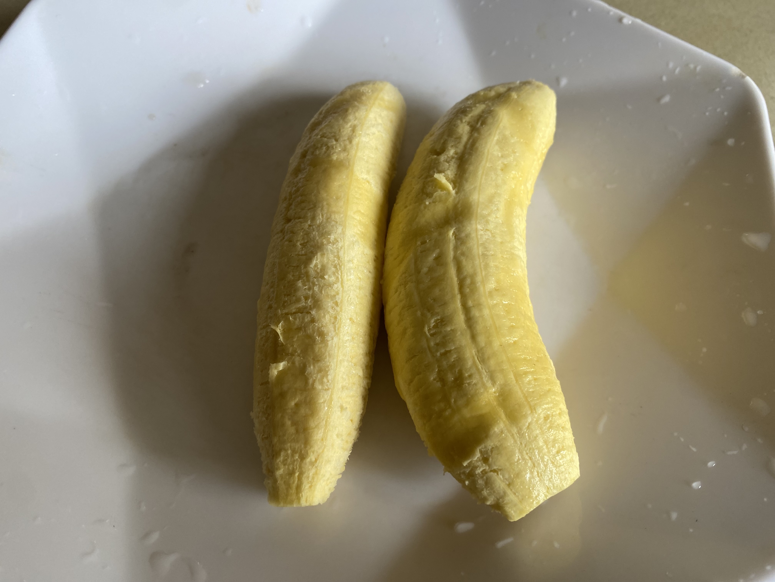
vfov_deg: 54.9
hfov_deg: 69.4
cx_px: 388
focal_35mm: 25
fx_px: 560
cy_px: 291
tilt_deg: -59.1
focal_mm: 4.25
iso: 100
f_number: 1.8
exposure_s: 1/121
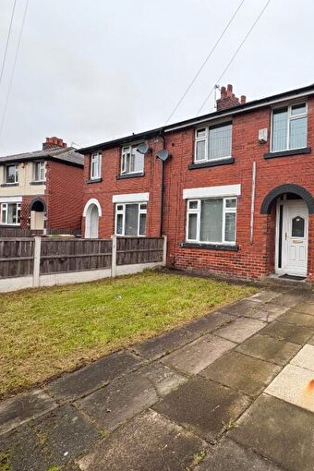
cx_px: 258
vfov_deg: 84.0
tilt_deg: +1.5
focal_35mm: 20
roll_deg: -0.8
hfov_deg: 56.7
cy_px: 231
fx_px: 262
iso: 100
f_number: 2.2
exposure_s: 1/99
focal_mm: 2.22
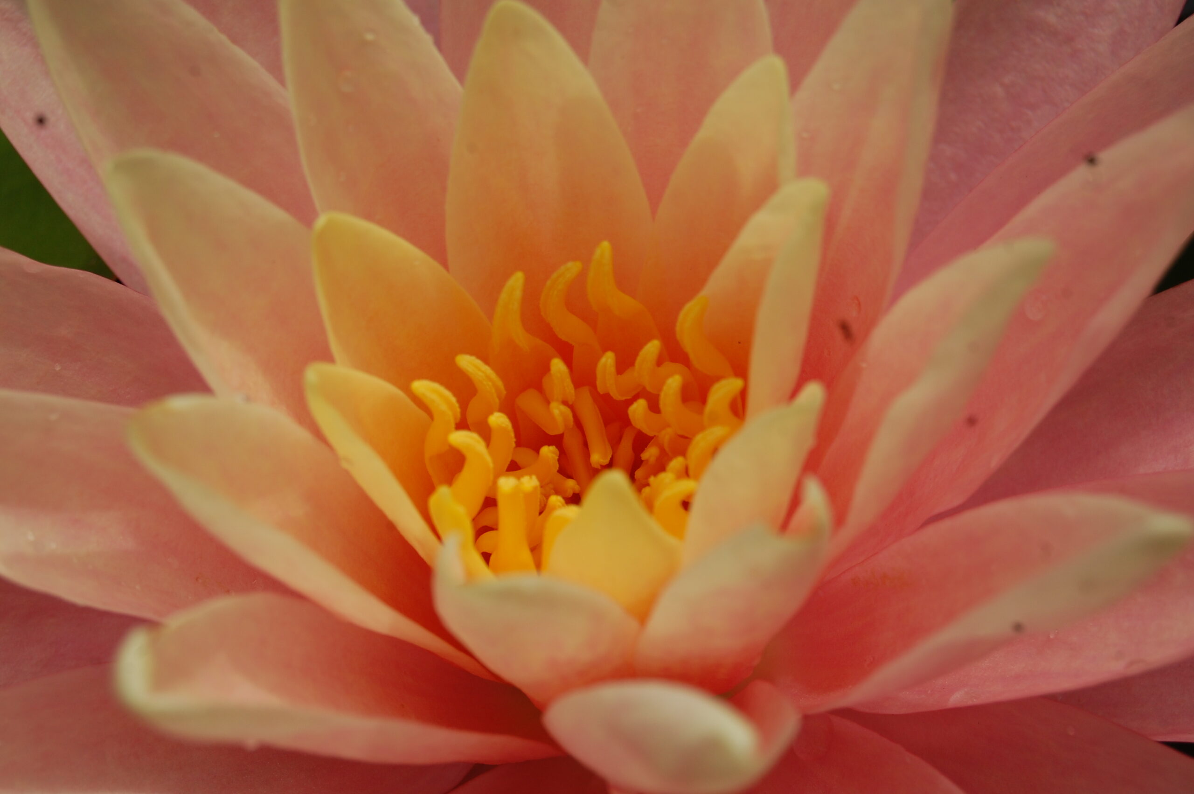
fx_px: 2734
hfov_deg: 24.6
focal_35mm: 82
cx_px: 597
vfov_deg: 16.5
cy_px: 397
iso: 200
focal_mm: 55
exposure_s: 1/400
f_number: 10
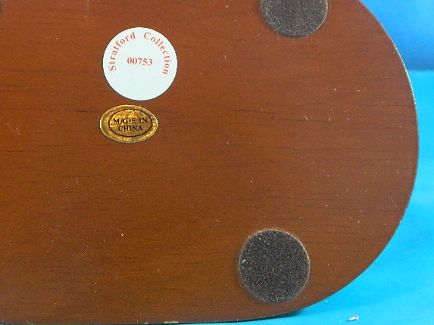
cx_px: 157
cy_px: 67
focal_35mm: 84
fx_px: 1053
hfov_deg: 23.2
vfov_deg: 17.4
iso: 400
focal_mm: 8.4
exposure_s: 1/25
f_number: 3.6
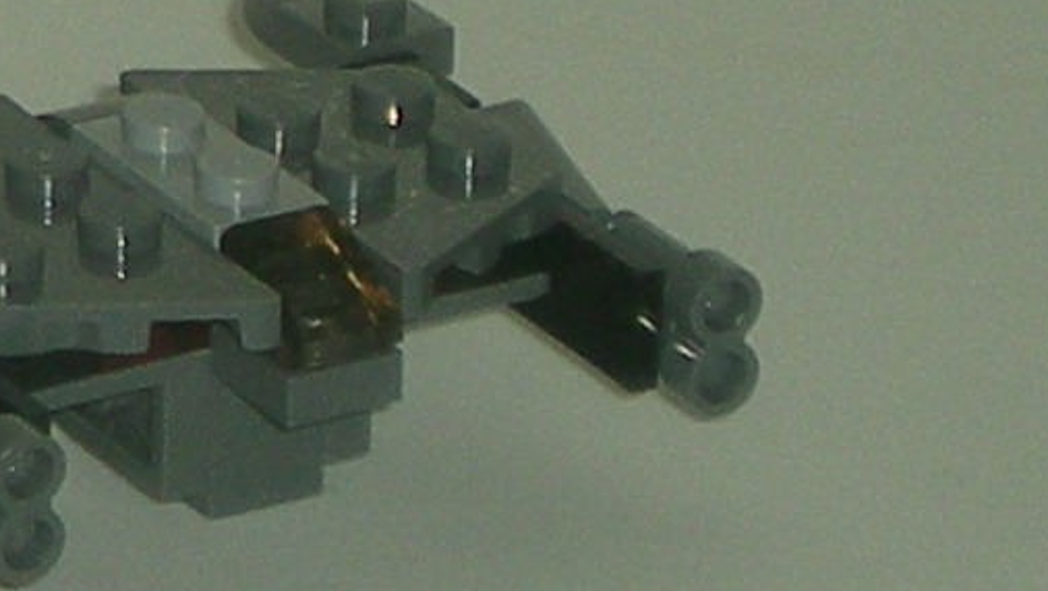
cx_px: -549
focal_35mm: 255
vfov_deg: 4.7
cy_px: -168
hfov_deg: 8.3
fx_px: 7088
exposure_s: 1/120
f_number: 4.6
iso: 50
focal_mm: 12.3
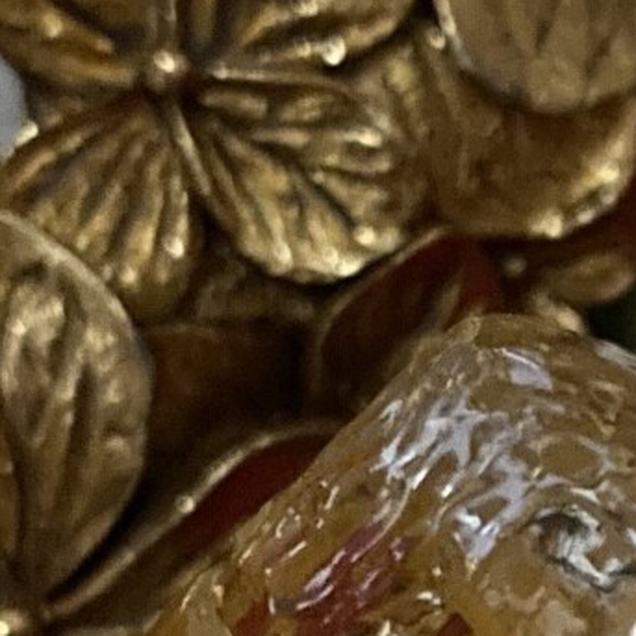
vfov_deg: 13.1
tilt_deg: -11.5
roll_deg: -34.1
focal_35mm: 129
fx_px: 2681
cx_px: 792
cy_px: 794
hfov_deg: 13.1
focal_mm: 4.25
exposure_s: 1/22
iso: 1000
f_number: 1.8
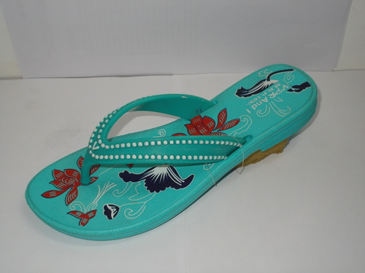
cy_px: 136
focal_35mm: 44
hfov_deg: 42.9
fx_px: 464
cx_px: 182
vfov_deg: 32.9
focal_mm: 7.9
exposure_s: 1/30
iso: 200
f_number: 4.2
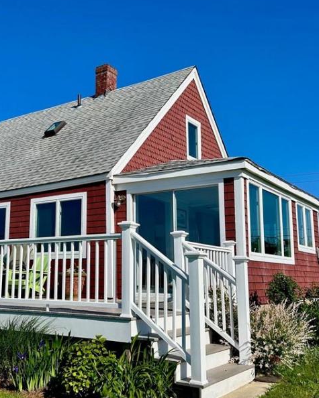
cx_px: 83
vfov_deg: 44.8
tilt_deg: +5.0
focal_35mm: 41
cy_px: 210
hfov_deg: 35.7
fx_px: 484
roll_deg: -0.5
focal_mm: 5.7
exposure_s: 1/7463
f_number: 1.5
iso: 50
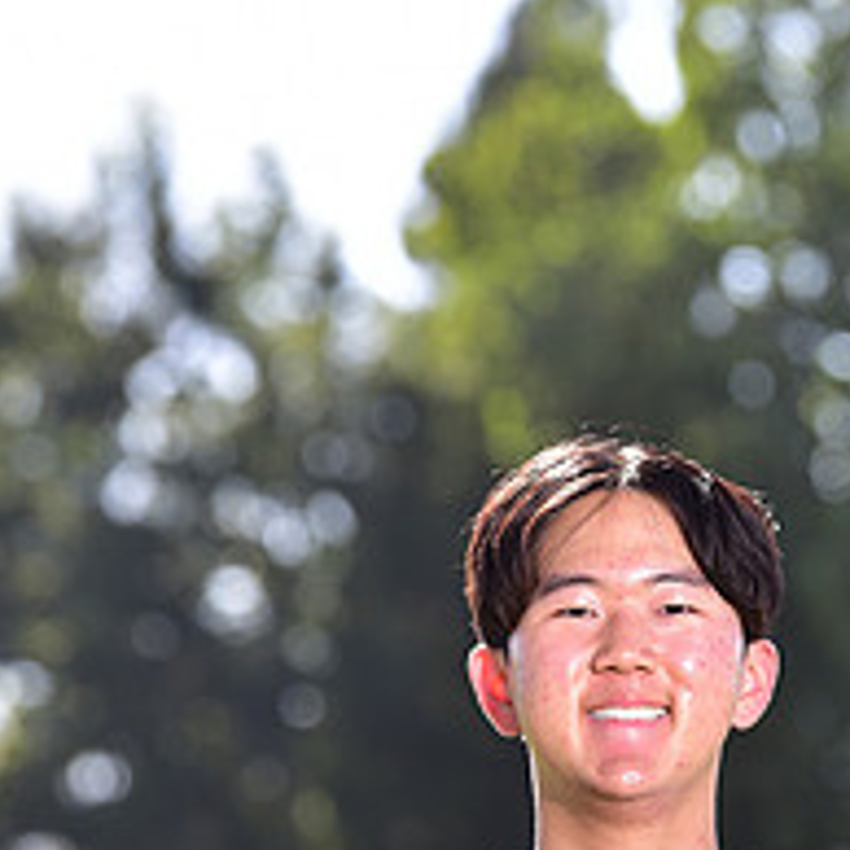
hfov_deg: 4.6
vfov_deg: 4.6
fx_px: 10612
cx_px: 664
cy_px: 1231
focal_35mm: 382
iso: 100
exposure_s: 1/250
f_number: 4.5
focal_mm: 150
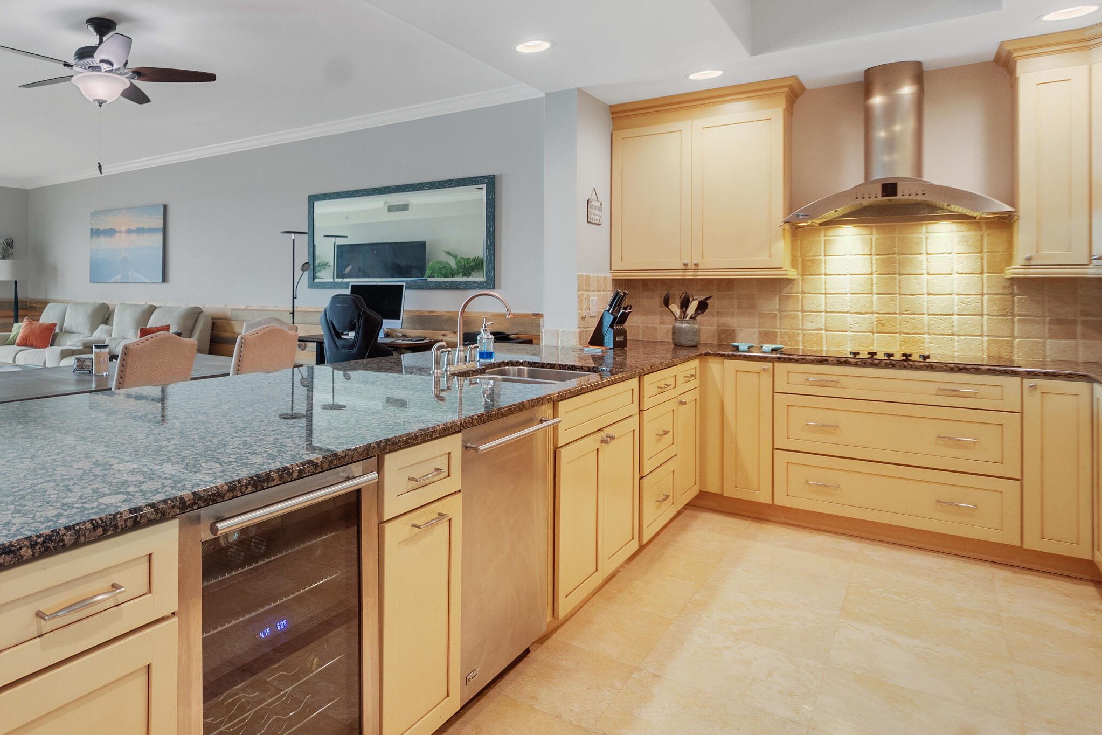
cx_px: 305
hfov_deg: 74.2
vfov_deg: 56.5
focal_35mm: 22
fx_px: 673
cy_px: 271
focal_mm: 10
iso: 320
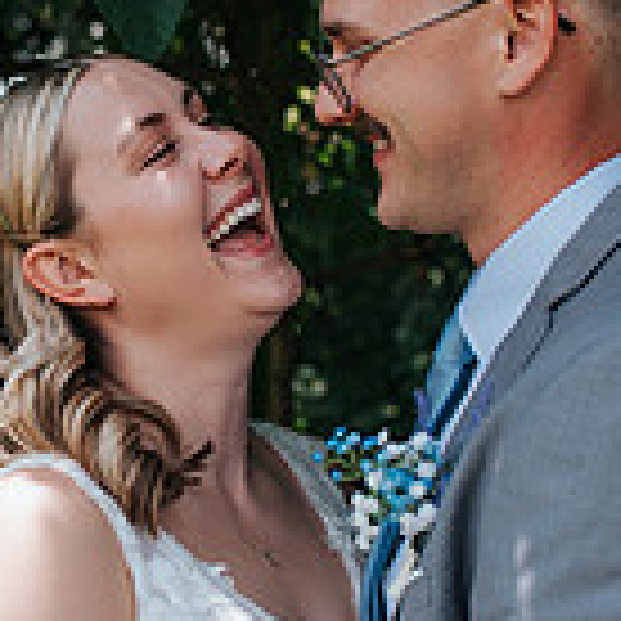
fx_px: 1969
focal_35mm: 97
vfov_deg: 17.9
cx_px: 158
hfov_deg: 17.8
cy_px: 356
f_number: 2.8
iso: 100
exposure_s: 1/500
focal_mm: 35
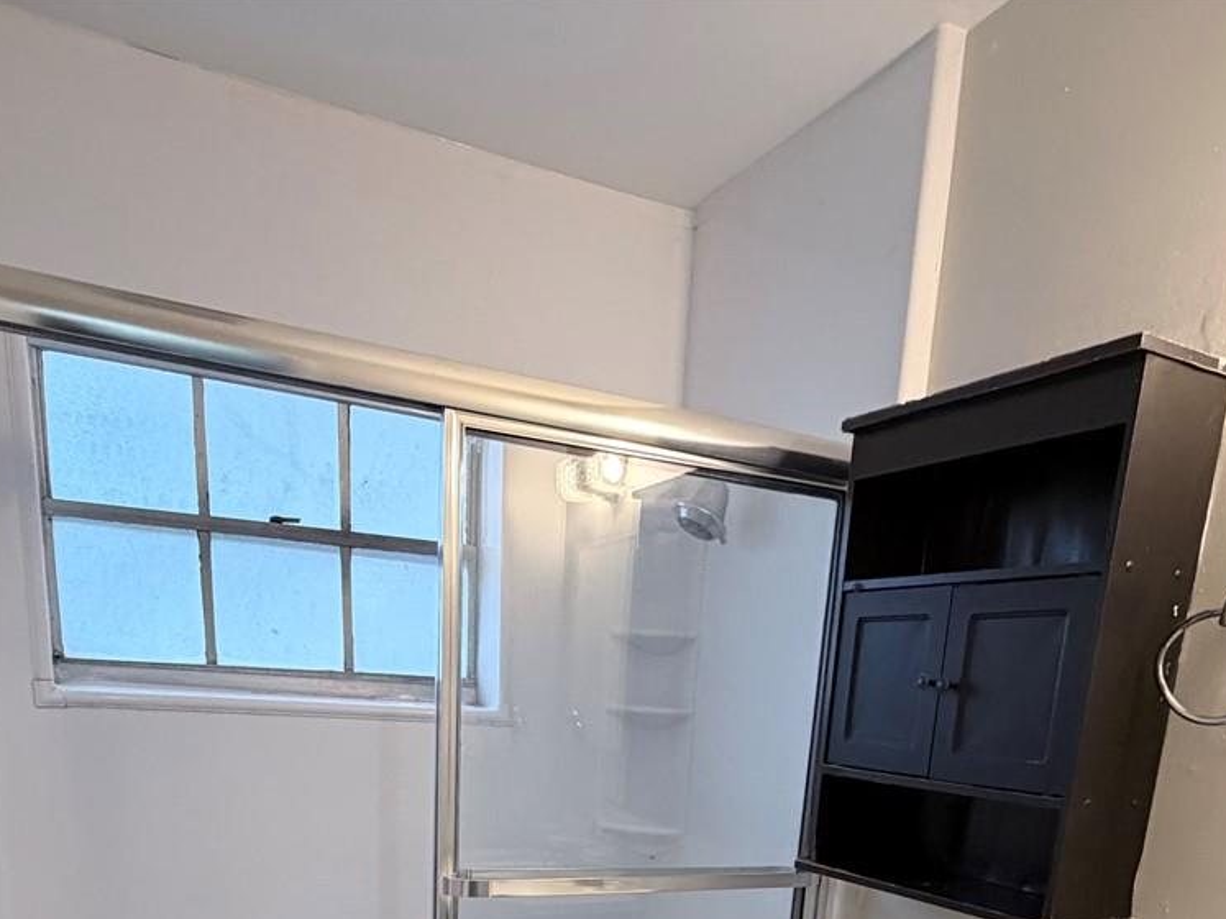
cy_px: 980
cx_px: 645
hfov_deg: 59.9
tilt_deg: -15.5
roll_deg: -2.9
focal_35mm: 30
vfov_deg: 39.4
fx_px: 1062
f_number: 2.2
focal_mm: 2.22
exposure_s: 1/60
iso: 320
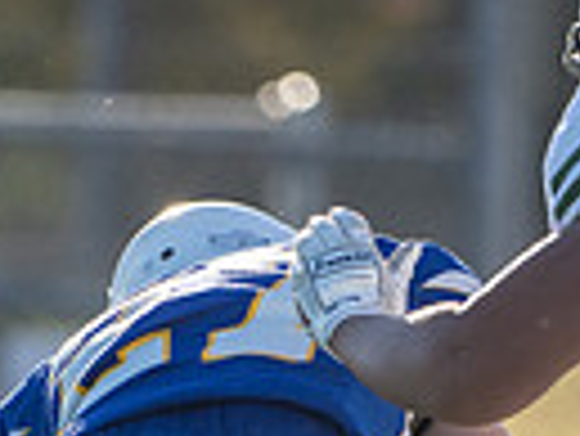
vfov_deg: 0.8
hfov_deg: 1.0
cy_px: 670
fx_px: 32904
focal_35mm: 1962
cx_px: 17
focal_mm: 400
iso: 320
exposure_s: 1/1000
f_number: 5.6
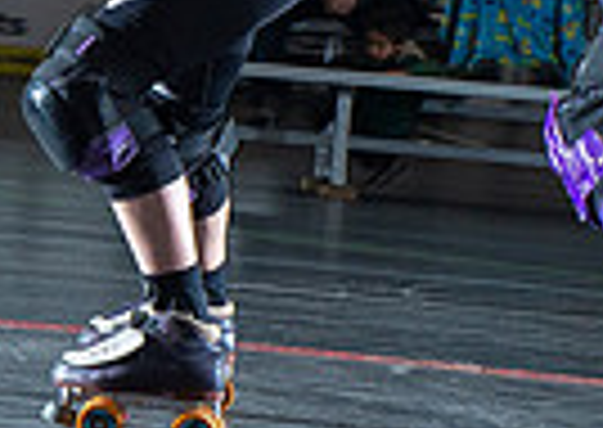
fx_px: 4732
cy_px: 29
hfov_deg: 7.0
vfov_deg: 5.2
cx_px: -687
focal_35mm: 277
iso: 800
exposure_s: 1/160
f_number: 7.1
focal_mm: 50
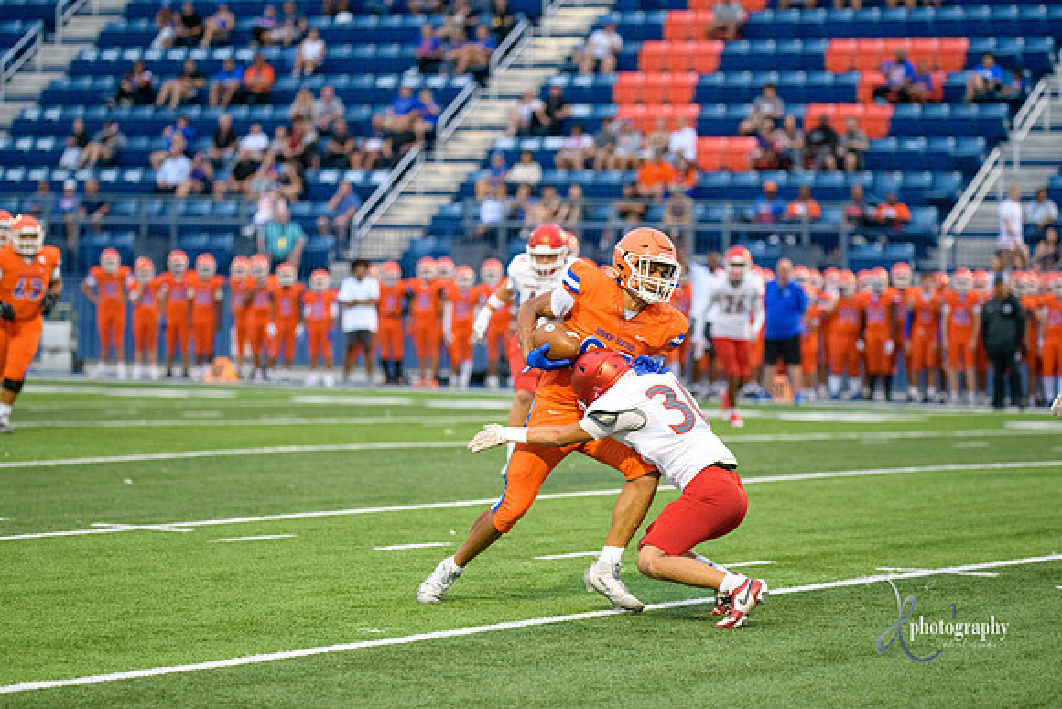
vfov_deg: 9.5
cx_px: 531
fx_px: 4278
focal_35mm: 145
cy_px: 354
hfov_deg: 14.2
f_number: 2.8
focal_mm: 145
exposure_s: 1/2000
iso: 4500
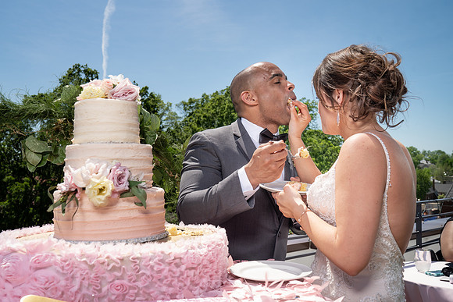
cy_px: 151
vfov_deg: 37.9
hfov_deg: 54.4
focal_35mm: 35
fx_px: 440
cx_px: 226
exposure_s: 1/250
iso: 50
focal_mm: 35
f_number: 7.1
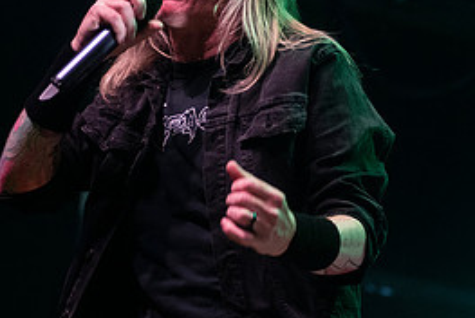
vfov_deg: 6.0
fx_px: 3051
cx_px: 163
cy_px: 49
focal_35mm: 231
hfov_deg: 8.9
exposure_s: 1/160
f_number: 3.2
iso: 2500
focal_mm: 86
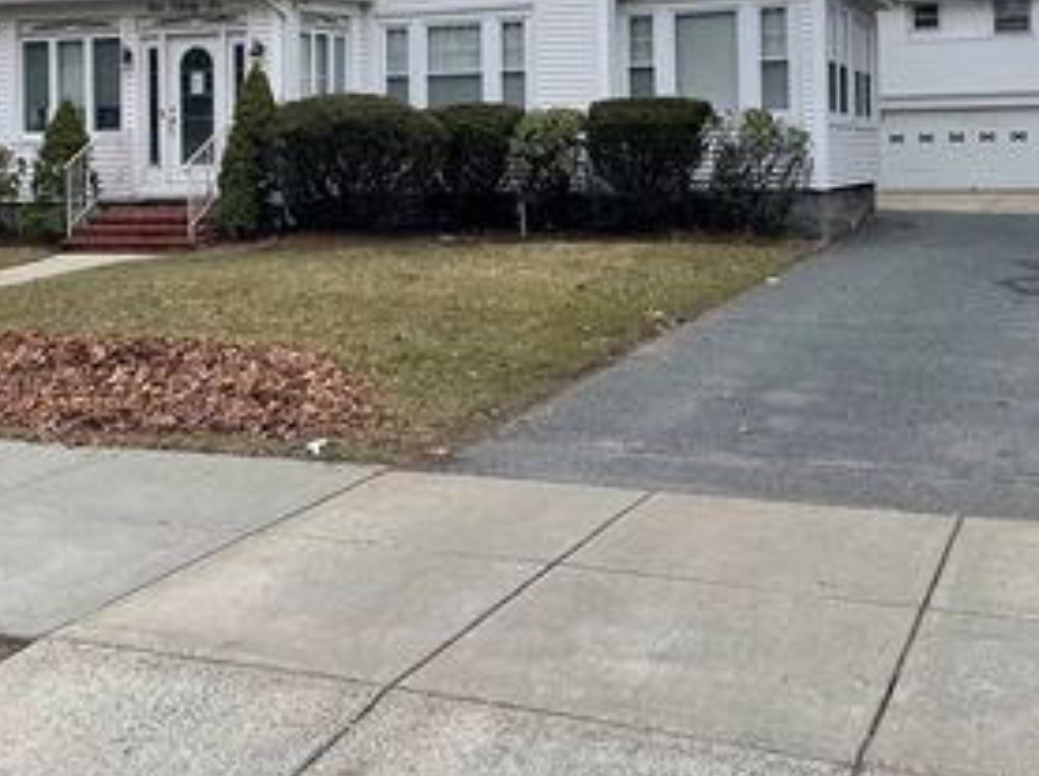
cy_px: 144
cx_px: 495
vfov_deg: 30.0
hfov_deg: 40.5
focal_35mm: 47
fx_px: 1409
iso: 32
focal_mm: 4.2
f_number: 1.6
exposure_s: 1/2506
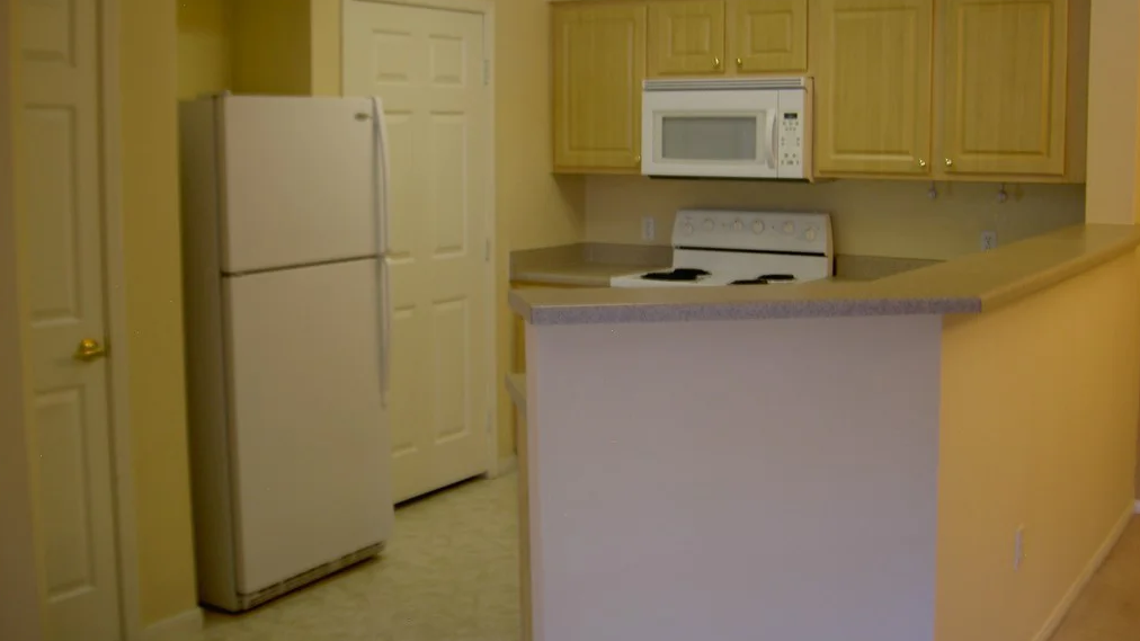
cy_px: 284
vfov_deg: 27.7
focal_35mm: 43
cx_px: 567
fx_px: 1300
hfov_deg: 47.4
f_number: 2.8
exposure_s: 1/8
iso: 100
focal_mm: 8
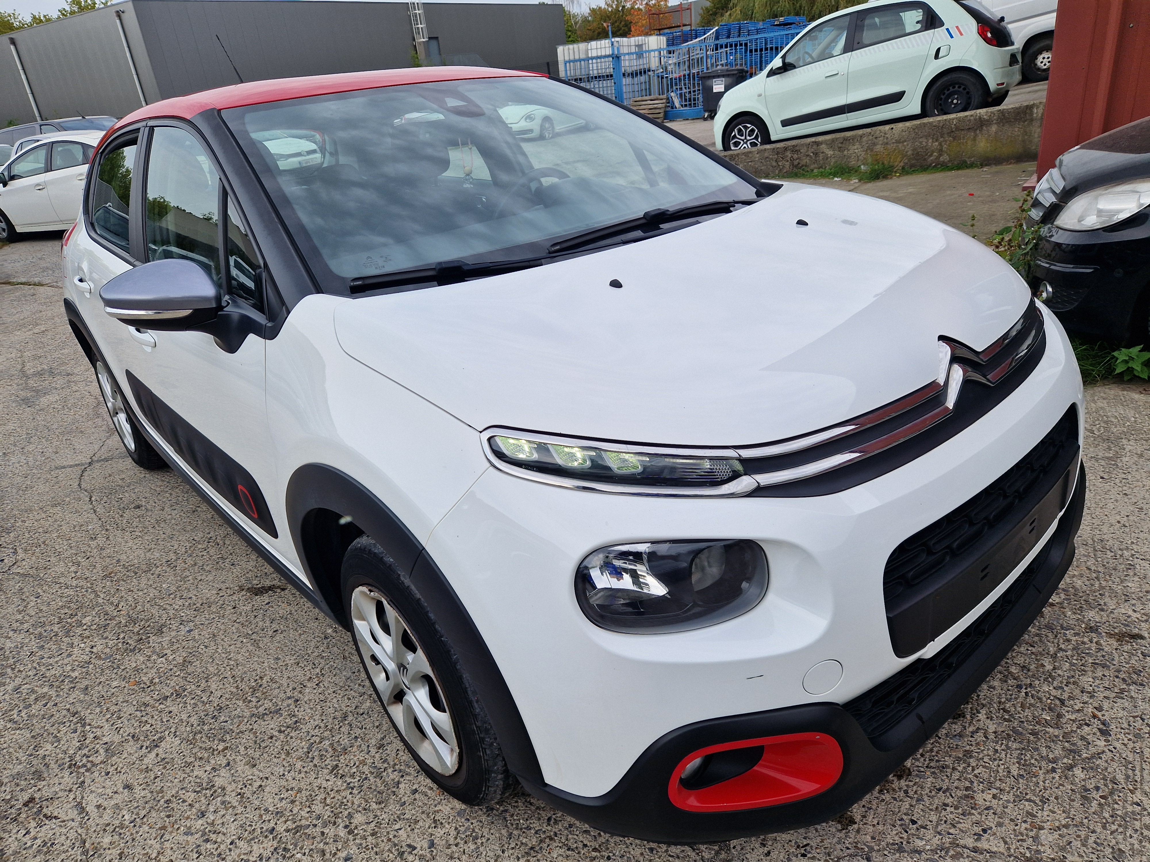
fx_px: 764
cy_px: 431
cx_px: 575
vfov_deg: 58.9
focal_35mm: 23
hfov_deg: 73.9
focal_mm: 5.4
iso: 50
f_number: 1.8
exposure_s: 1/506
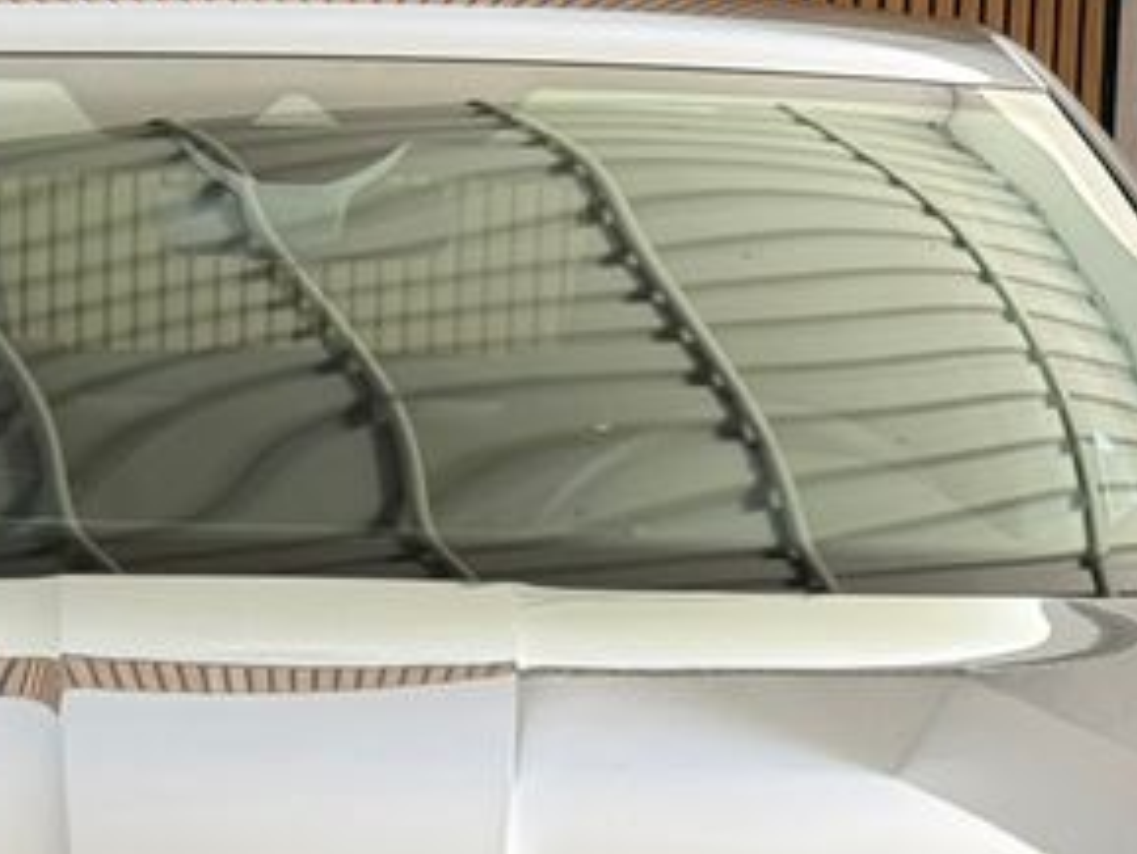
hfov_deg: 11.6
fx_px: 5586
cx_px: 323
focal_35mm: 170
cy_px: 1330
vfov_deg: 8.5
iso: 100
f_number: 1.78
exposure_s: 1/74
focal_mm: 6.76
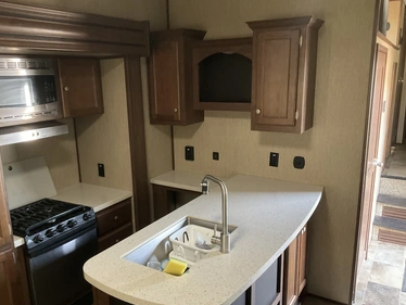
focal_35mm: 31
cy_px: 160
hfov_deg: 58.3
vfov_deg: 45.5
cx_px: 195
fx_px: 364
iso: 320
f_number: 1.8
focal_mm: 3
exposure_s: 1/56
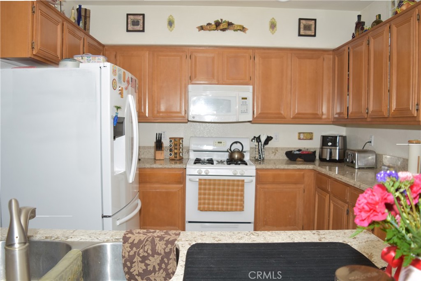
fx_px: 316
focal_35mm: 27
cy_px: 140
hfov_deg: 67.4
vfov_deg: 48.0
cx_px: 210
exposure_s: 1/60
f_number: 4
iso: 100
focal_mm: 18
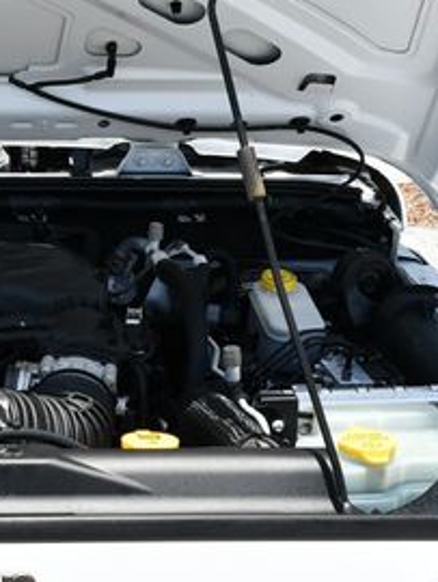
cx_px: -78
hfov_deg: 17.3
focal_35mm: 82
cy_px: 360
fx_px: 1381
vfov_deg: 23.8
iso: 140
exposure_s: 1/250
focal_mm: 18
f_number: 8
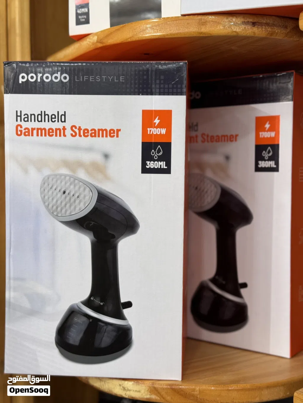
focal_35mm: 48
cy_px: 202
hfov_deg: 30.3
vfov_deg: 39.7
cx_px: 152
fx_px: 560
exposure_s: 1/50
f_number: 1.78
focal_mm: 6.76
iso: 64
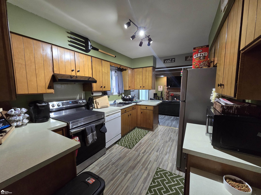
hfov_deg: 106.2
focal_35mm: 13
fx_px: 98
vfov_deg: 89.9
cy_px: 98
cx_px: 130
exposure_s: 1/60
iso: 500
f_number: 2.2
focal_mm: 2.2
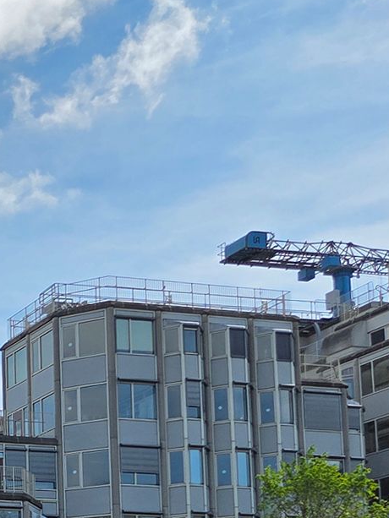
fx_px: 1123
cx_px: -350
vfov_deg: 23.8
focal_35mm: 75
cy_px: 613
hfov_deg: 16.0
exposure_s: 1/6618
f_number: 1.8
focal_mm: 5.4
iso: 80
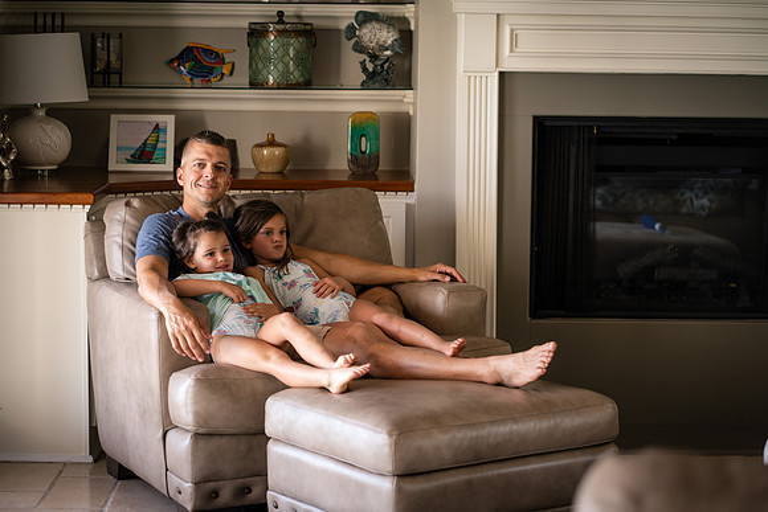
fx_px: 1814
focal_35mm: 85
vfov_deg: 16.1
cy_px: 256
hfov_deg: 23.9
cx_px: 384
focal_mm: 85
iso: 800
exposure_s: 1/160
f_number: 2.8
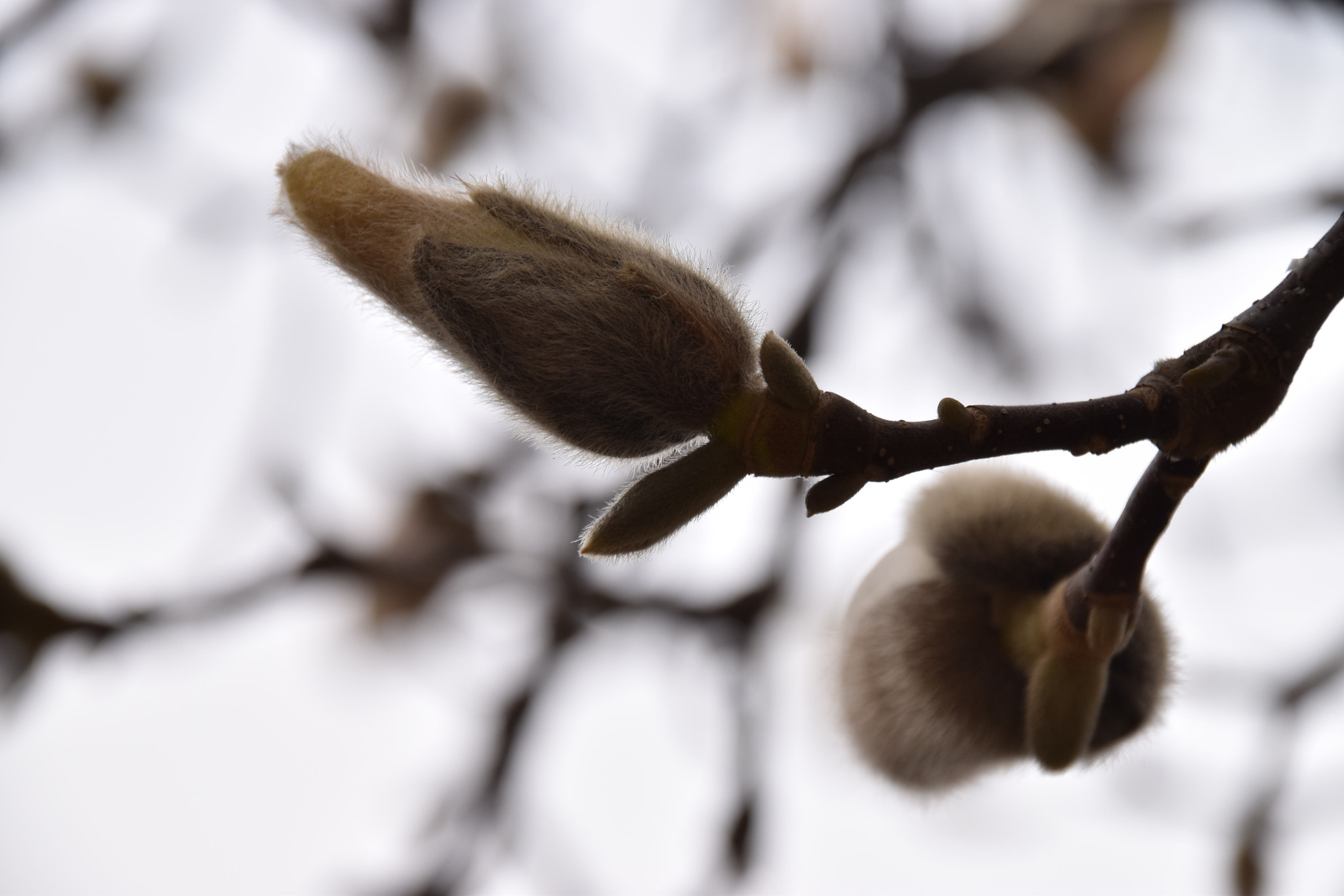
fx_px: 13998
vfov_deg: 3.7
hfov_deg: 5.5
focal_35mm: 375
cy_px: 448
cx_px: 672
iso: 200
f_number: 9
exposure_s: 1/320
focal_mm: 250
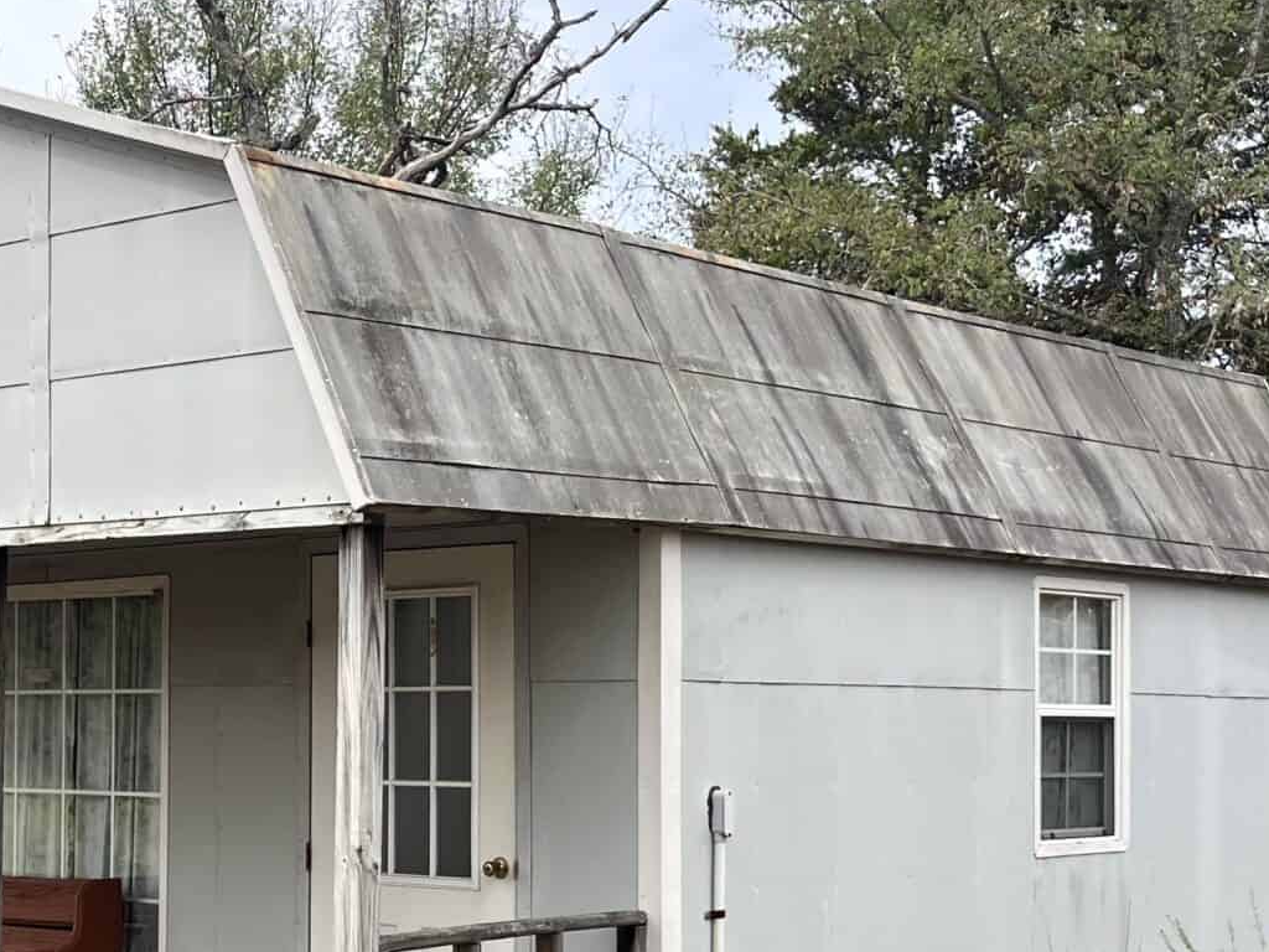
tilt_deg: +0.2
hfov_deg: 29.7
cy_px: 707
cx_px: 451
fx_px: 2383
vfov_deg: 22.4
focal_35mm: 65
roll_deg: +0.3
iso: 50
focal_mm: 5.1
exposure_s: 1/2024
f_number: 1.6
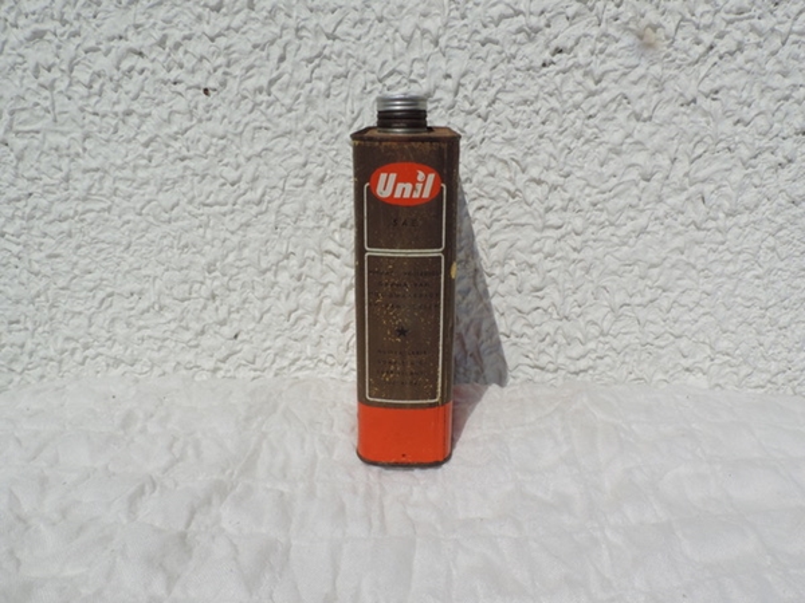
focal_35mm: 28
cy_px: 302
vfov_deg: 49.7
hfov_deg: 63.4
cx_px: 402
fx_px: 651
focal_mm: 4.9
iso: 80
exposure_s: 1/1250
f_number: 5.4
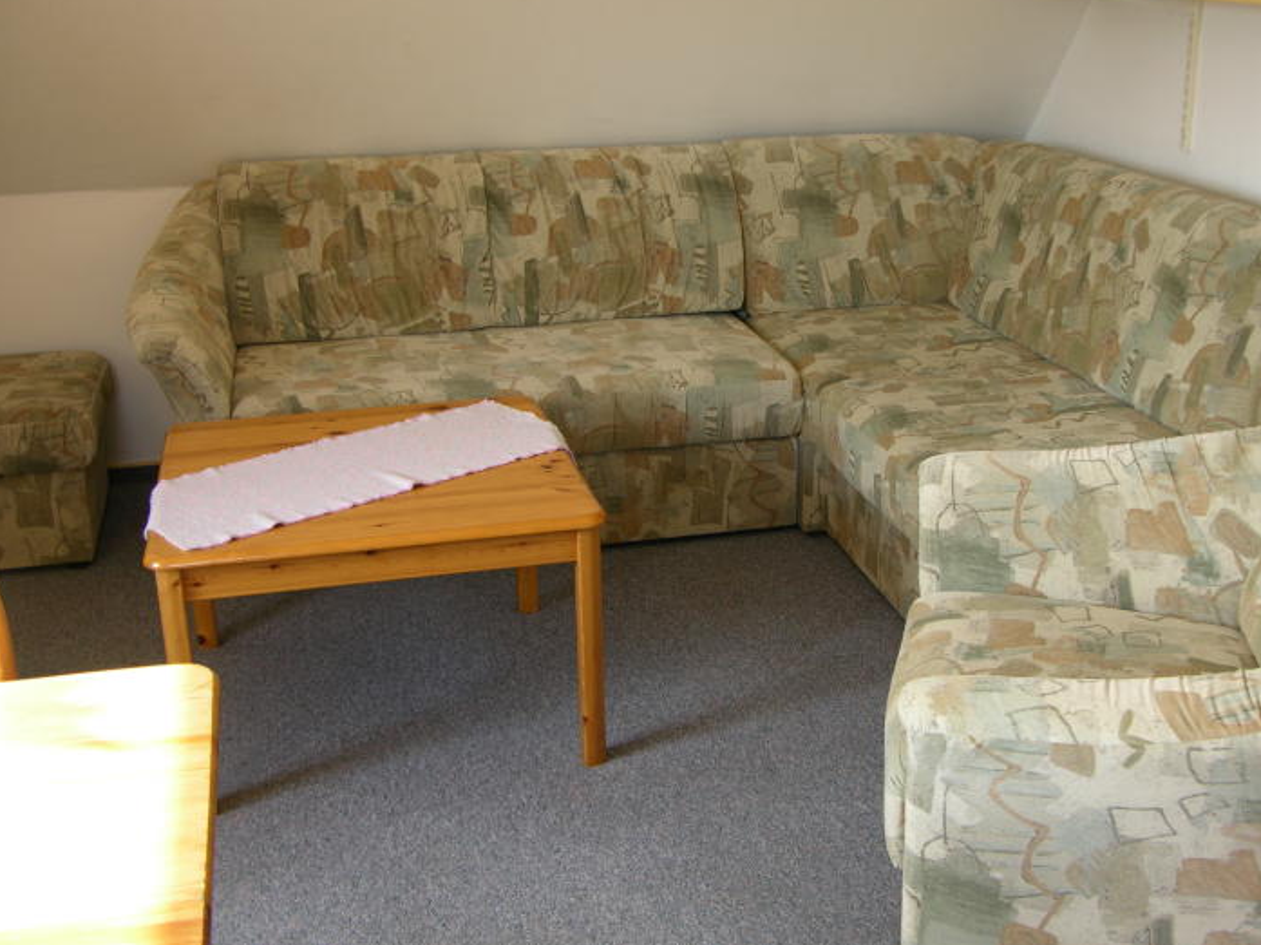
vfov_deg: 35.1
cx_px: 729
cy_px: 425
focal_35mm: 41
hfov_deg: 45.6
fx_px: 1493
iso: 60
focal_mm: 8.9
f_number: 2.8
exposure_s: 1/30.8
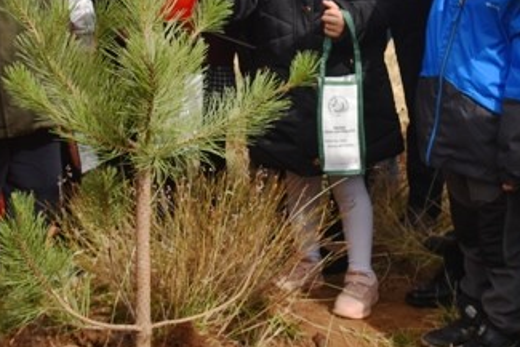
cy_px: -124
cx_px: 430
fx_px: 2731
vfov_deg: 7.2
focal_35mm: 189
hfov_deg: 10.8
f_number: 8
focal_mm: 40
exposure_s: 1/500
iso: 110
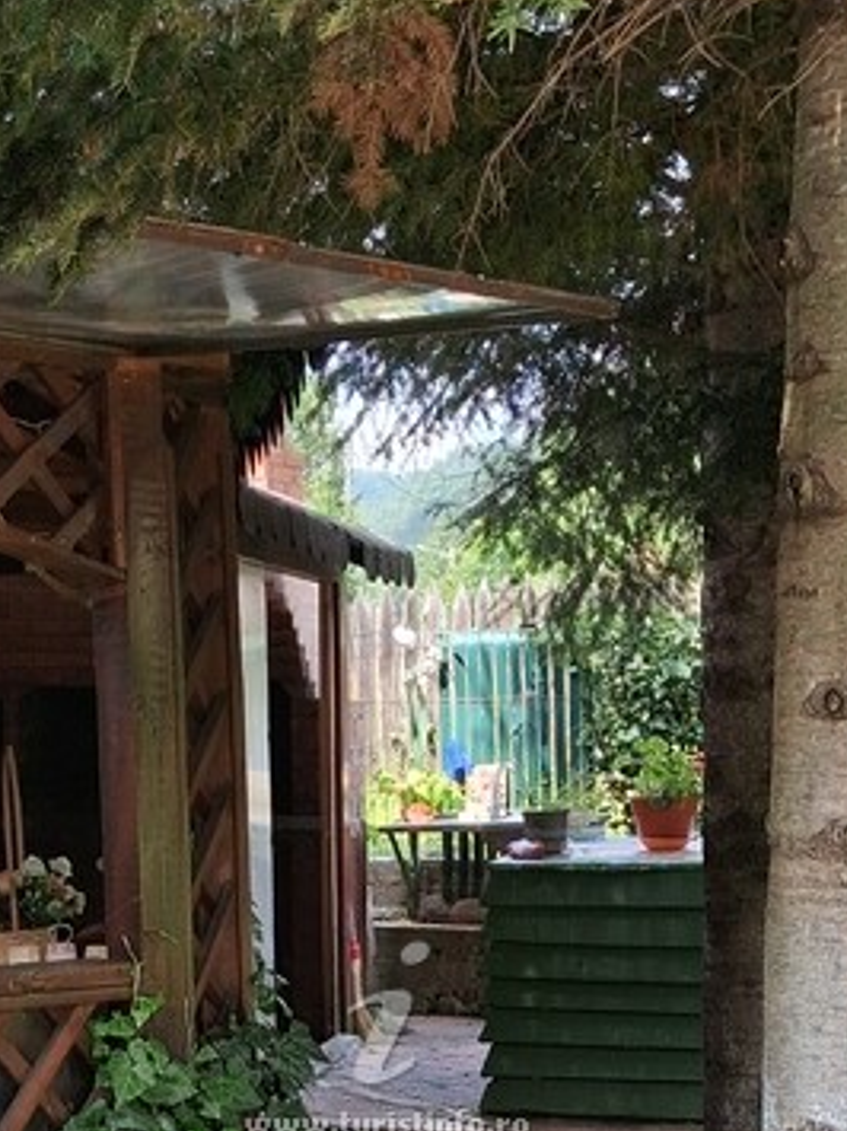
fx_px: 2448
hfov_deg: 19.6
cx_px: 430
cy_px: 1077
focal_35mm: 75
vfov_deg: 25.0
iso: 25
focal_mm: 3.98
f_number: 1.8
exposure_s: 1/149
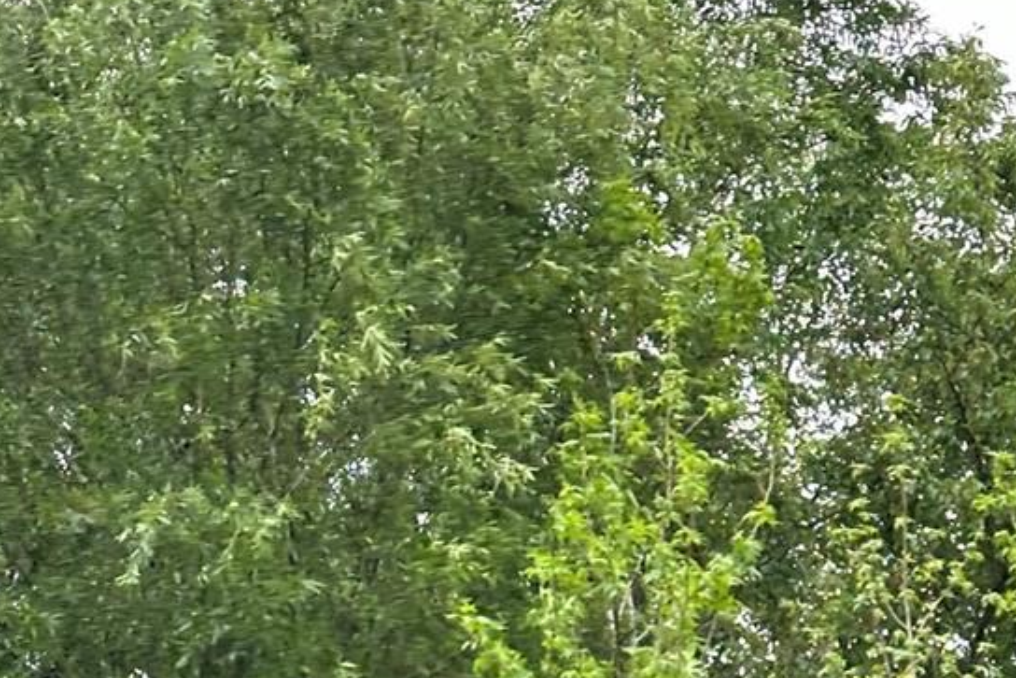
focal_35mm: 141
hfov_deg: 14.5
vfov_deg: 9.3
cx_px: 646
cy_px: 1231
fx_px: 3980
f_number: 1.78
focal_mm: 6.86
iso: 64
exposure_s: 1/284
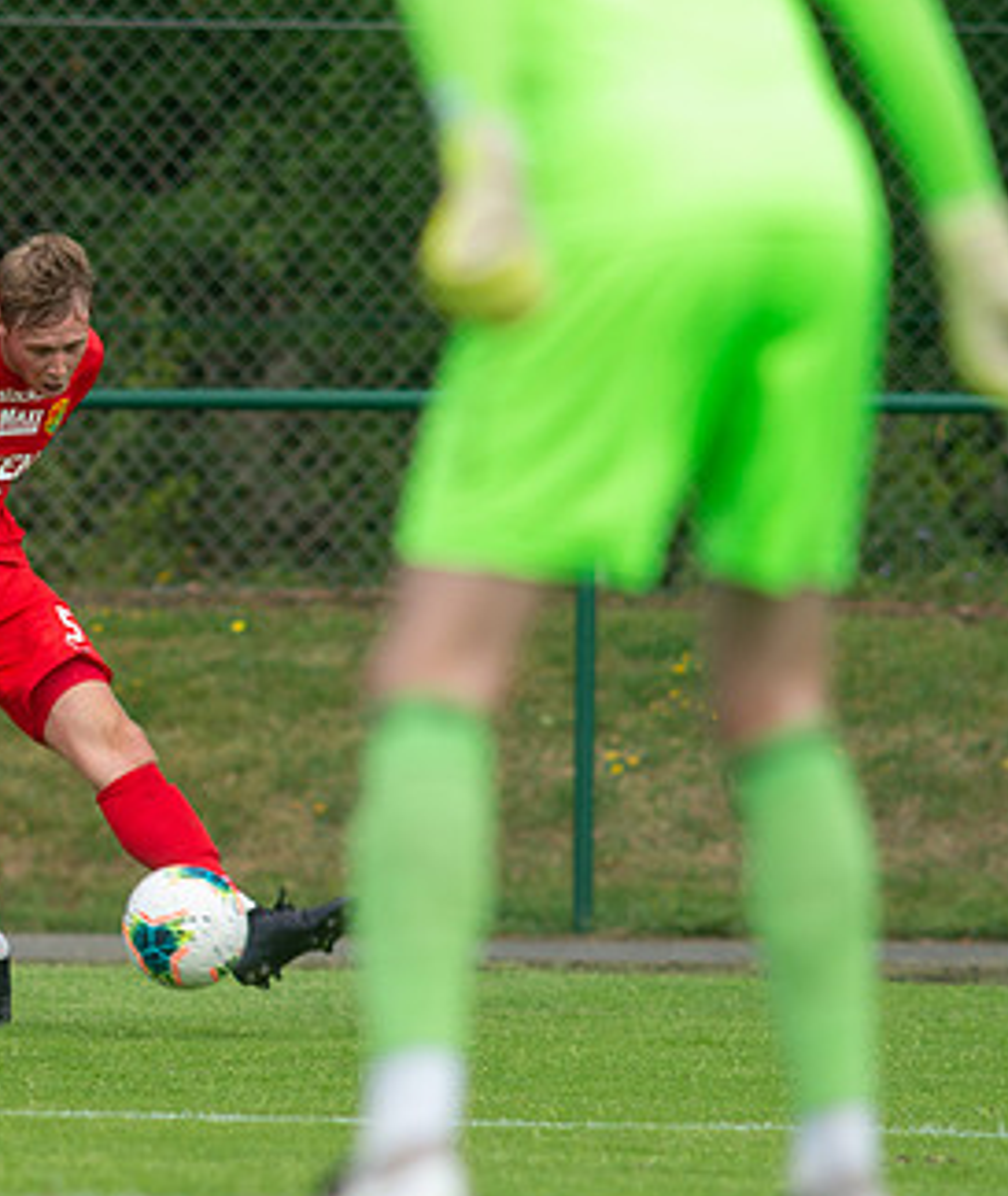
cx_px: -230
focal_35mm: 862
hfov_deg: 1.9
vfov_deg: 2.2
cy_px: 548
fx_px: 31164
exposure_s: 1/1250
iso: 560
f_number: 4
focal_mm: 420
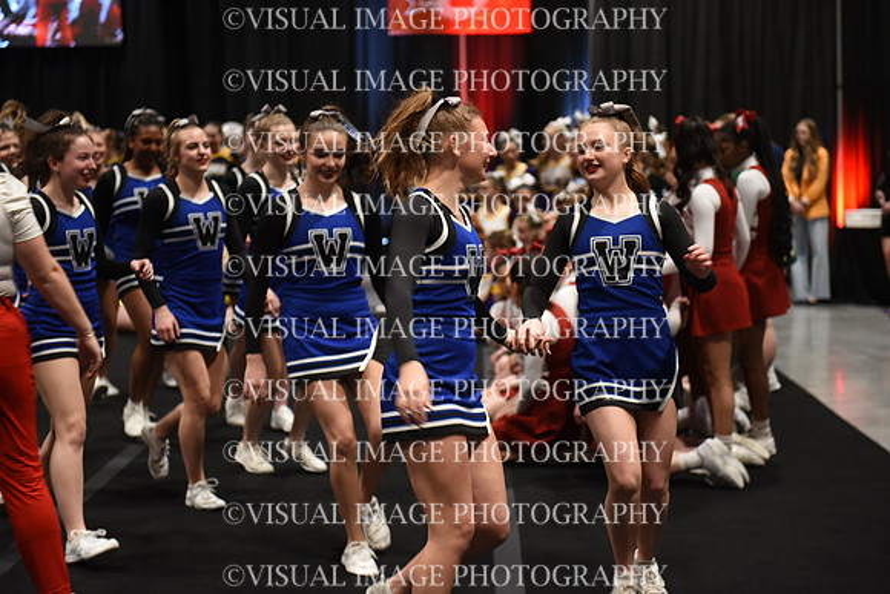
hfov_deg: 28.8
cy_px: 297
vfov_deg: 19.5
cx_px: 445
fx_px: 1731
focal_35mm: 70
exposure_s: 1/200
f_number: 2.8
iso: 1600
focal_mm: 70
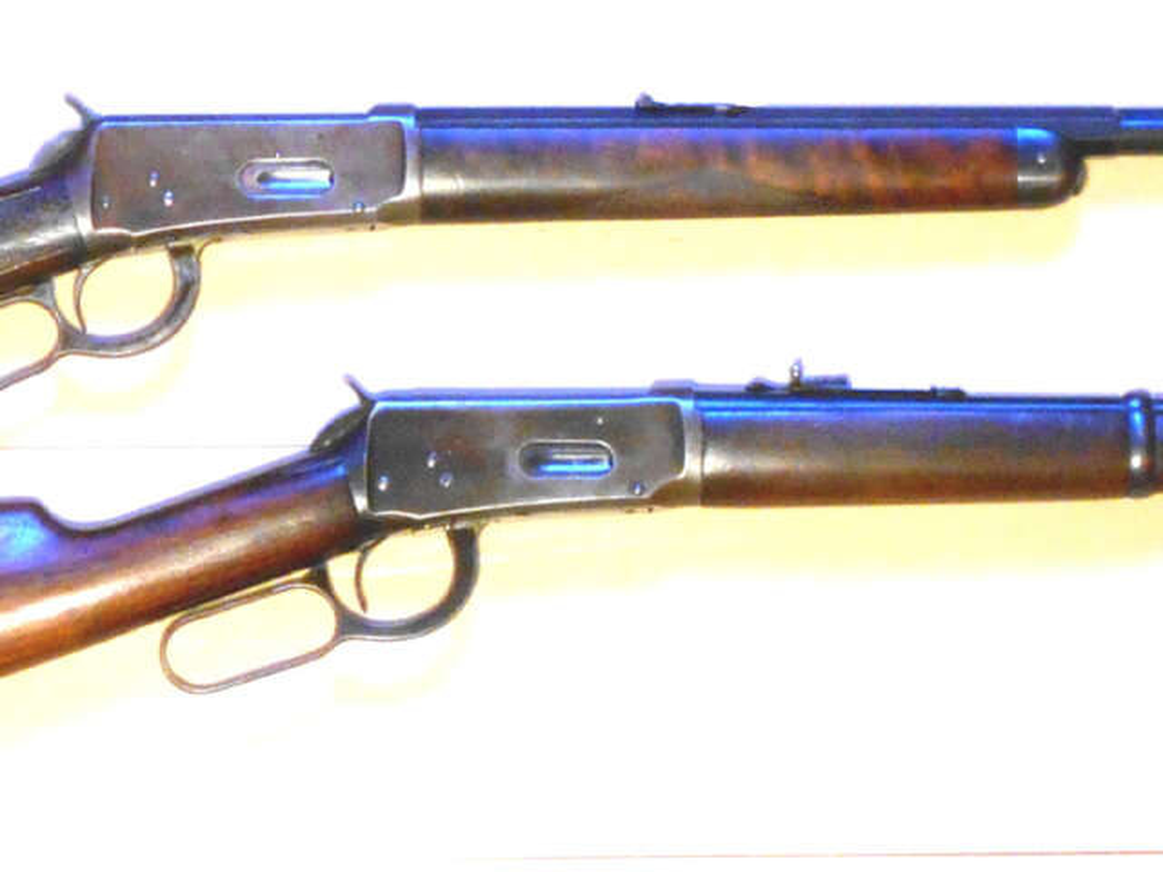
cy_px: 436
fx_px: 2217
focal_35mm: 66
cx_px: 582
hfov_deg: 29.4
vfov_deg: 22.3
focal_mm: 11.6
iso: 400
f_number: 5.3
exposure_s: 1/13
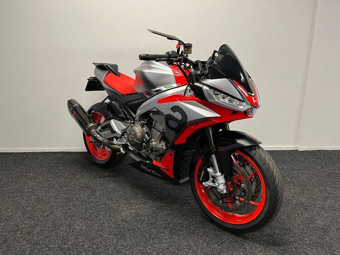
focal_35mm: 26
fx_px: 255
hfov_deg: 67.3
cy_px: 128
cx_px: 170
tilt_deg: -15.8
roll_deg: -0.3
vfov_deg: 53.1
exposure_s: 1/50
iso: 100
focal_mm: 5.1
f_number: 1.6
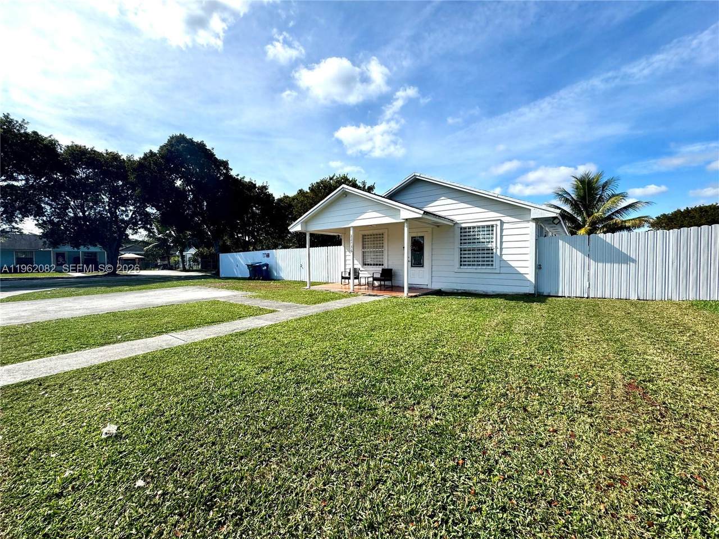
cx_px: 360
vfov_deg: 85.7
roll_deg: +0.1
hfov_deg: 102.1
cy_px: 270
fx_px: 291
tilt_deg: -2.5
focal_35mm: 14
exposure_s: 1/1832
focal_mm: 2.22
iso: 50
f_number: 2.2
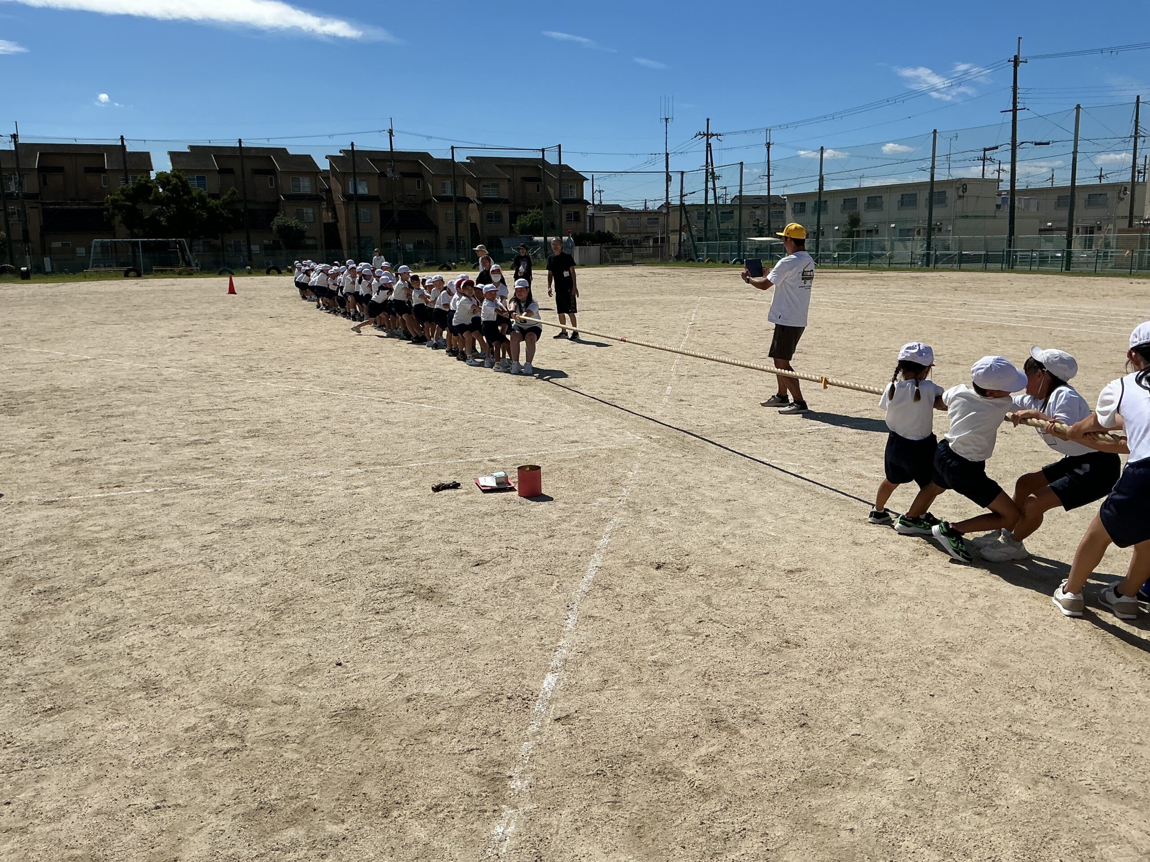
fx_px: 963
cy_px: 431
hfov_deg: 61.7
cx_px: 575
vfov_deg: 48.2
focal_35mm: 29
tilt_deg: -12.5
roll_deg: +0.8
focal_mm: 3
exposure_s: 1/5814
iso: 25
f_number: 1.8
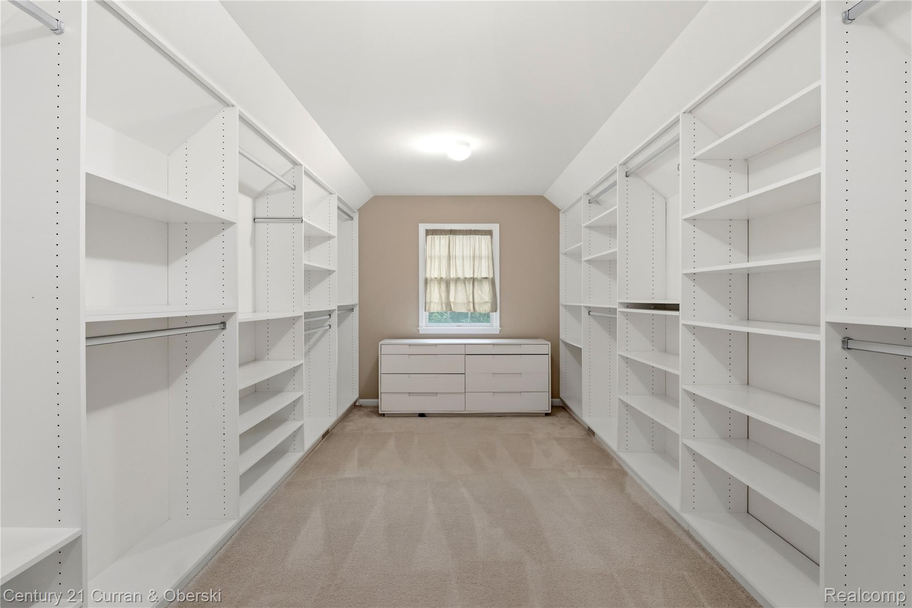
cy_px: 304
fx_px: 431
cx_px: 456
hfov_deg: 93.3
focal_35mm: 17
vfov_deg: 70.4
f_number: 8
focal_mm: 11.3
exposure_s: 1/2
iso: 1250
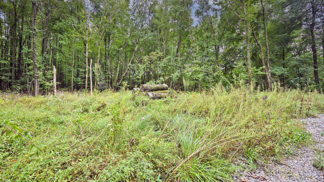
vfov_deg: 70.5
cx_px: 161
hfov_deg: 103.0
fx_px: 129
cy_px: 89
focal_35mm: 15
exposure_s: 1/250
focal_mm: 14
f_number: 4
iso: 320
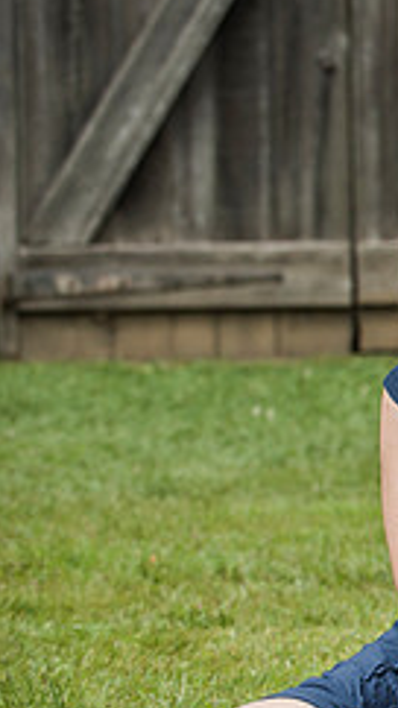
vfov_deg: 8.7
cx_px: 874
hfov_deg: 4.8
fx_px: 4656
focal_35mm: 248
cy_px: 426
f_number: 4.5
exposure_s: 1/2500
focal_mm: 95
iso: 400
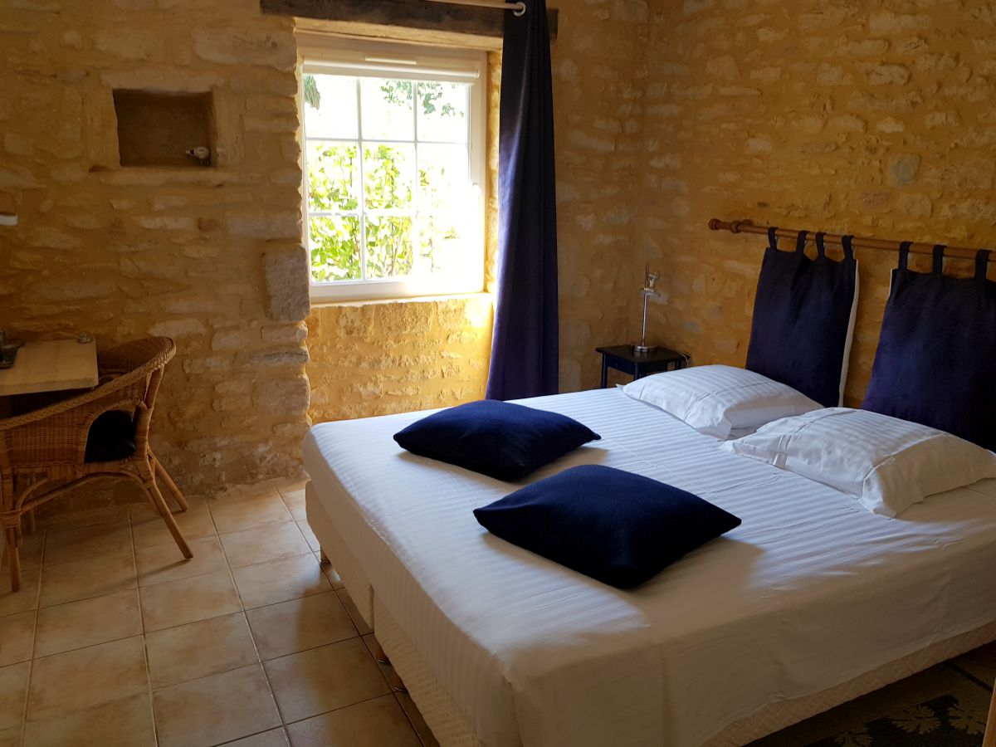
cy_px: 374
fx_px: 748
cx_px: 498
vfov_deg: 53.1
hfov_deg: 67.3
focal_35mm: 26
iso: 50
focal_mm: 4.2
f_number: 1.7
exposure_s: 1/50
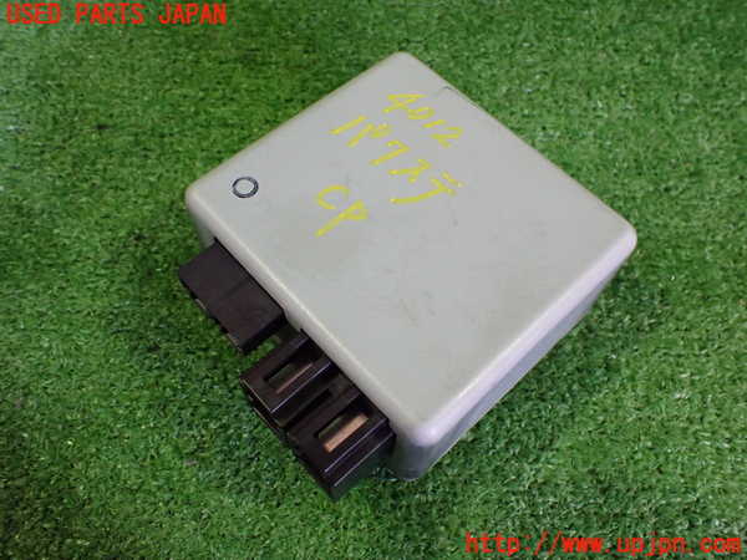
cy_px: 280
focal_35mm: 30
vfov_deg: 46.8
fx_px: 647
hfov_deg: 60.0
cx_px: 374
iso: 800
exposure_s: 1/60
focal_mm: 5.4
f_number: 2.3
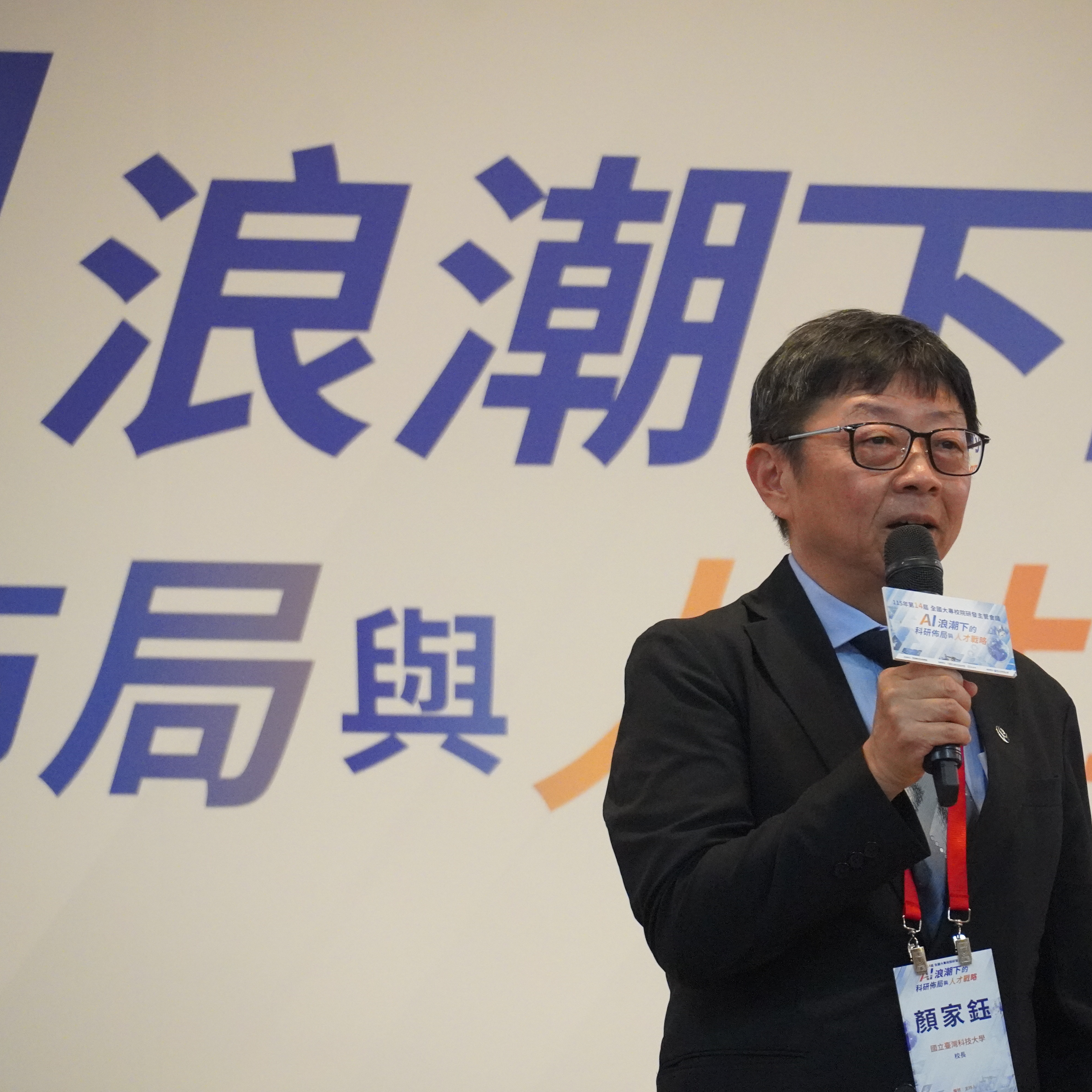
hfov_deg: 6.8
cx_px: 663
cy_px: 546
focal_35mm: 259
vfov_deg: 6.8
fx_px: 9231
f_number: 5.6
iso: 6400
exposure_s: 1/200
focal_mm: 135
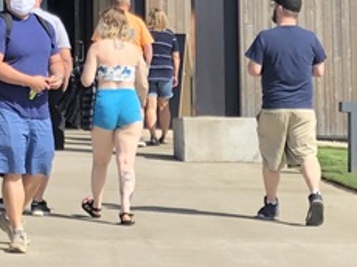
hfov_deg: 8.3
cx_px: -230
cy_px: -227
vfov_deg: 6.3
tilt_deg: +8.1
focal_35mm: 232
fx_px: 2390
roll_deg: -0.8
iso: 16
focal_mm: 6
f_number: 2.4
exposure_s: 1/442
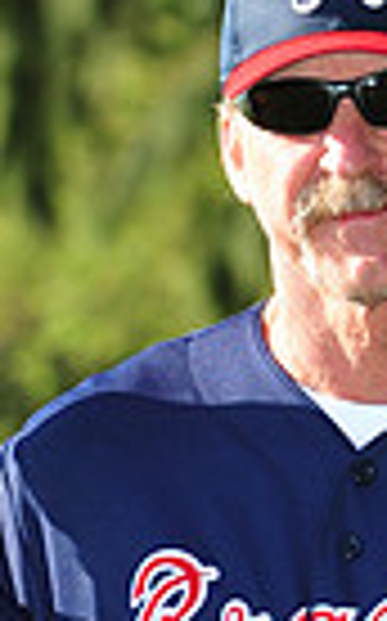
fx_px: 9808
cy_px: 864
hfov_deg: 2.3
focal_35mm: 580
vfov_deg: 3.6
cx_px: 207
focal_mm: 135
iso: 200
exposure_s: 1/320
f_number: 6.3
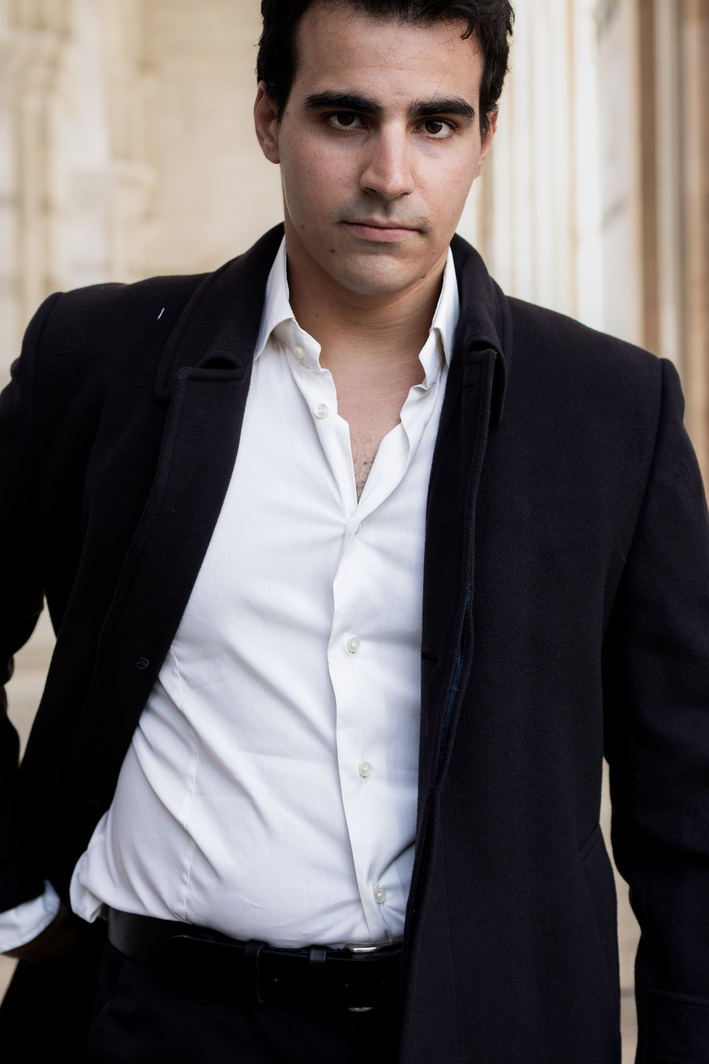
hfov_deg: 22.8
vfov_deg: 33.6
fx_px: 1760
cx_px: 360
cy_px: 483
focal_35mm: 60
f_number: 2.8
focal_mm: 35
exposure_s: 1/320
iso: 250
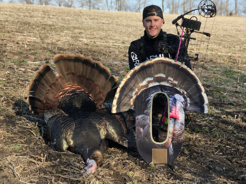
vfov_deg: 25.7
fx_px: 405
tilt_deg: -10.2
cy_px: 92
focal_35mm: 57
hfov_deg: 33.8
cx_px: 123
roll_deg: -3.5
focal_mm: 6.6
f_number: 2.8
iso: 20
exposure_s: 1/399
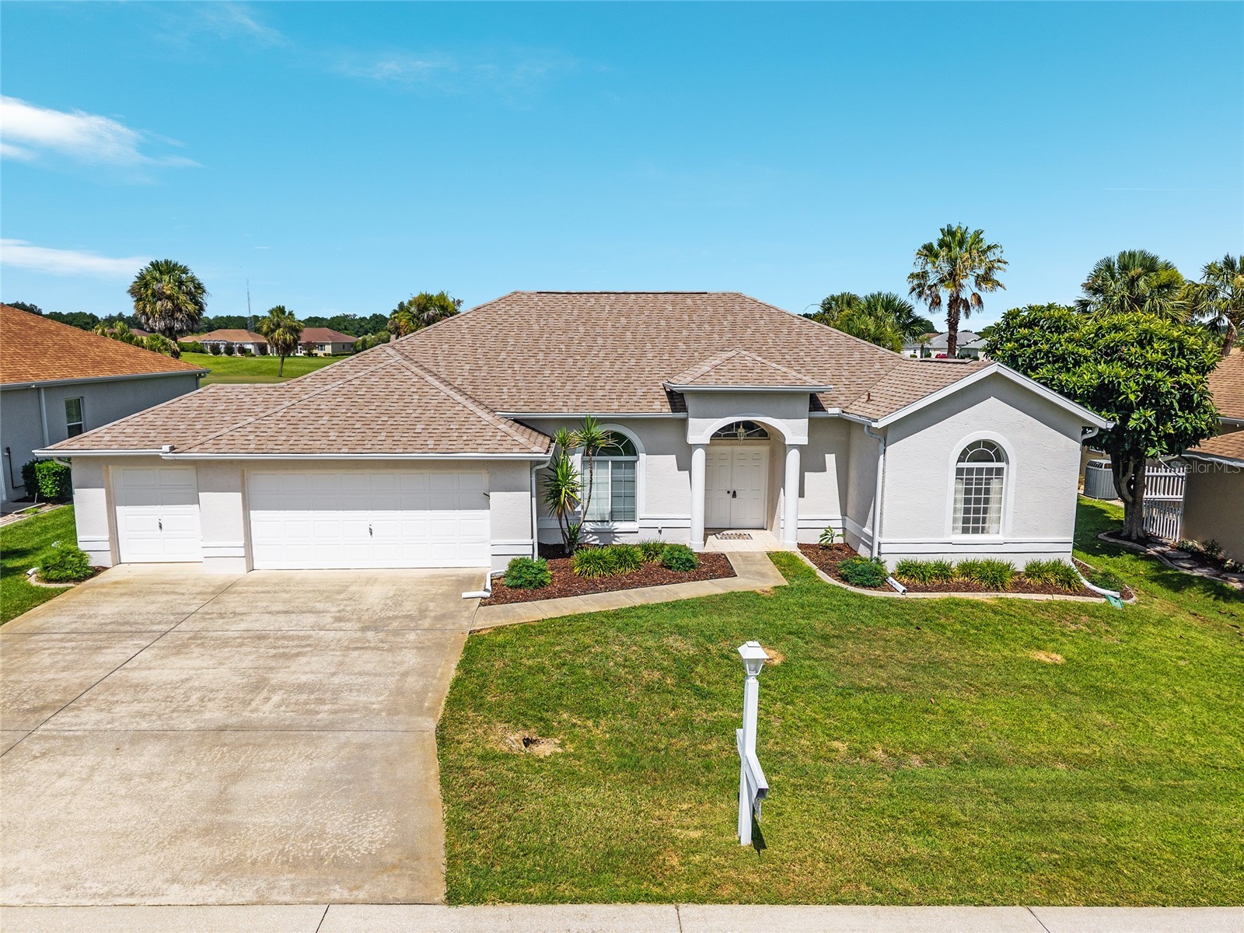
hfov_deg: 71.6
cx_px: 622
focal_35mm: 24
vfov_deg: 56.8
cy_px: 466
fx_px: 862
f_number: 1.8
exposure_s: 1/4000
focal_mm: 8.67
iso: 100
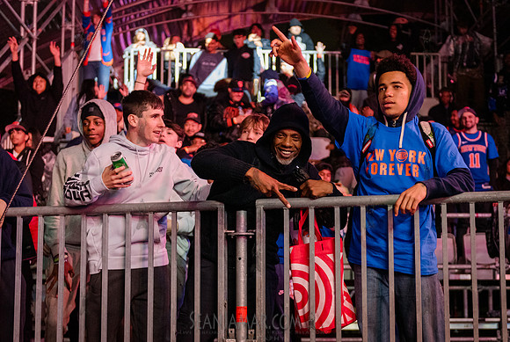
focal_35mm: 57
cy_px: 200
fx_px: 815
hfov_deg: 34.7
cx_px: 272
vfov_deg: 23.7
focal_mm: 48
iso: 6400
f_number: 2.8
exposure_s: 1/200
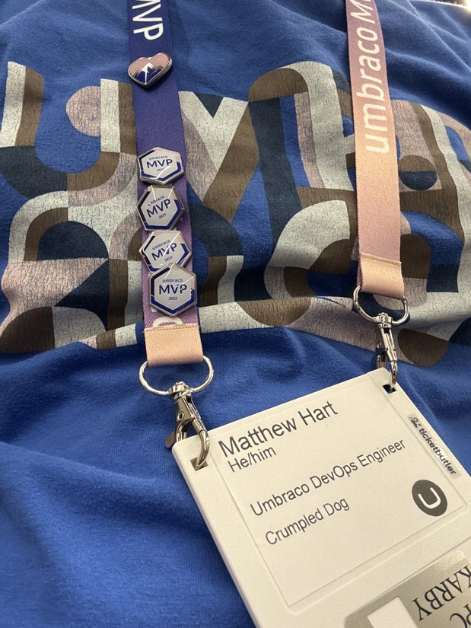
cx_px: 236
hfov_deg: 46.8
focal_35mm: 30
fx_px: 544
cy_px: 314
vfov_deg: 60.0
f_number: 1.9
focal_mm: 2.69
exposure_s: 1/50
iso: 125
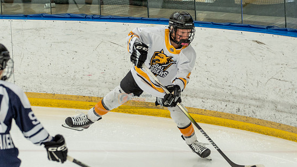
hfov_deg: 12.2
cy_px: 103
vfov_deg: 6.8
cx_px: 162
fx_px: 1393
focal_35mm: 177
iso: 800
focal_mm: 87
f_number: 3.5
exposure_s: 1/1600
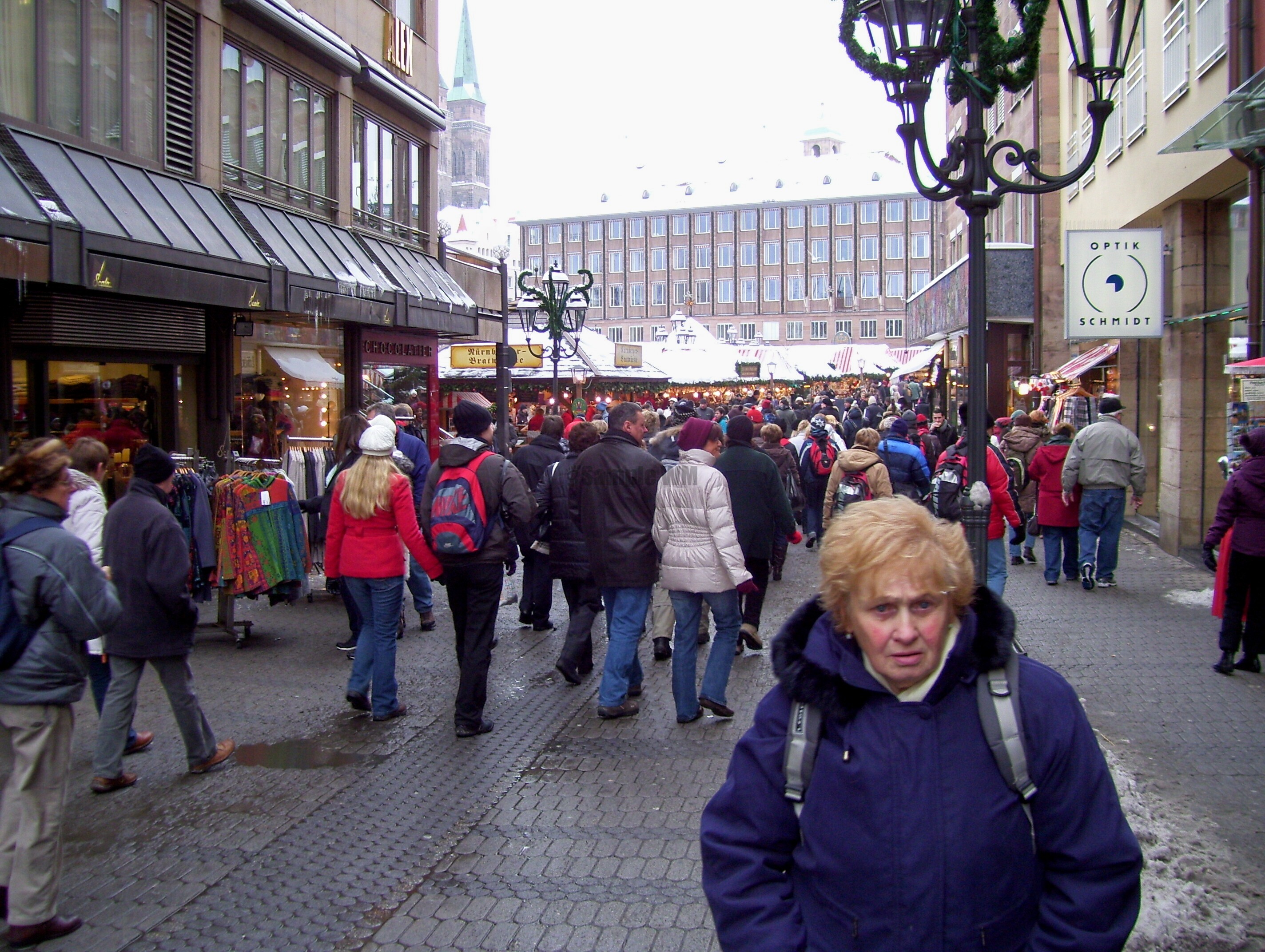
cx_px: 632
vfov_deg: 39.7
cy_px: 476
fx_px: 1317
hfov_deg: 51.3
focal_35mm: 36
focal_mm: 6
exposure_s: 1/100
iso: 80
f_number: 2.7
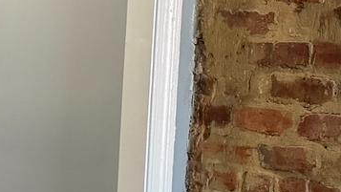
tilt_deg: -6.1
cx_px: 35
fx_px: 1357
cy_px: 166
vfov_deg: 8.1
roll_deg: -2.8
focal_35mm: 150
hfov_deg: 14.2
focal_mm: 6.76
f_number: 1.78
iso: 200
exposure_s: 1/60
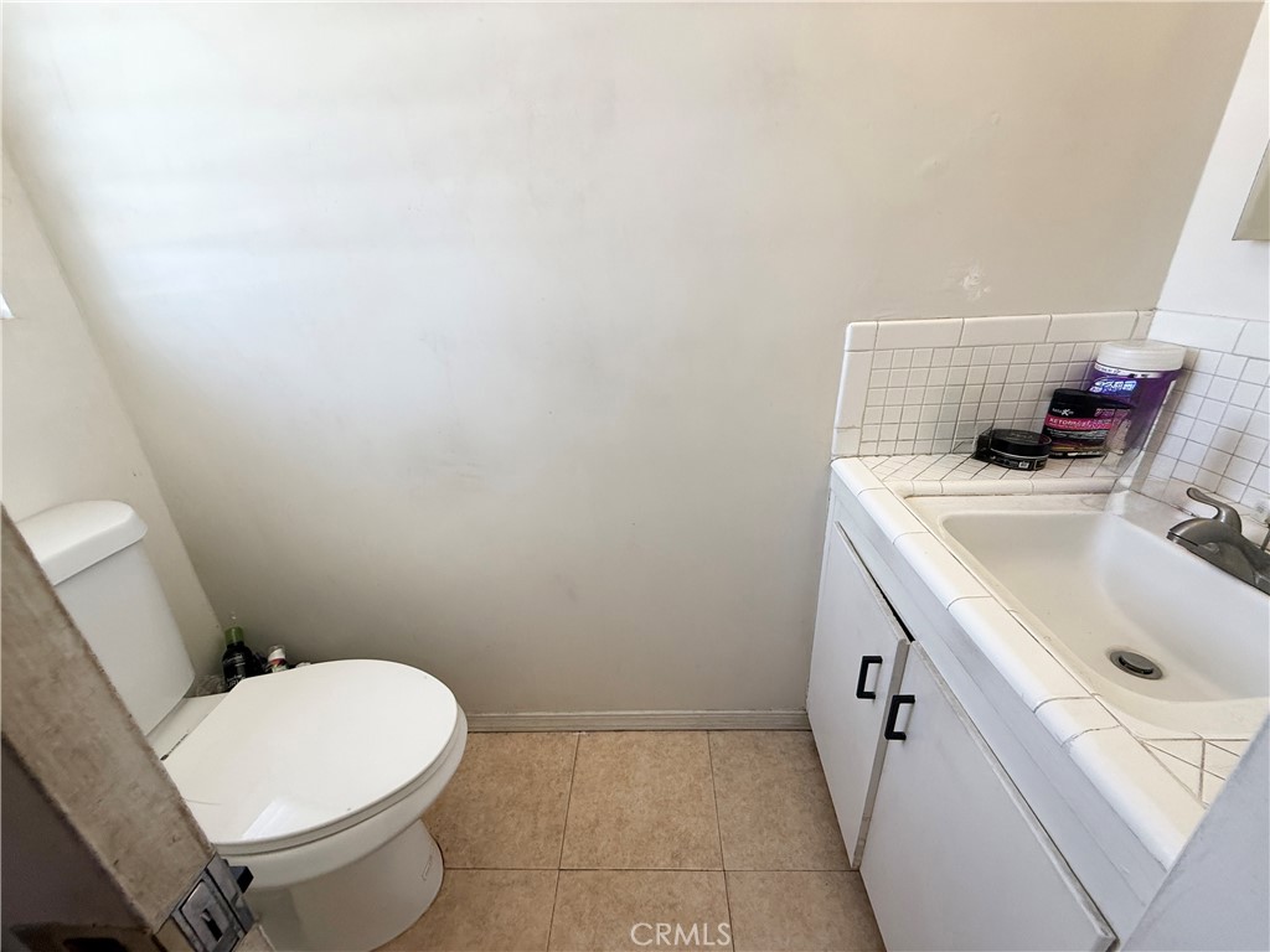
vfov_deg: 85.7
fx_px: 514
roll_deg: +2.6
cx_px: 635
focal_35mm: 14
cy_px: 476
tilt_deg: -24.3
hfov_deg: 102.1
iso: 200
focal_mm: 2.22
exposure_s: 1/120
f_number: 2.2
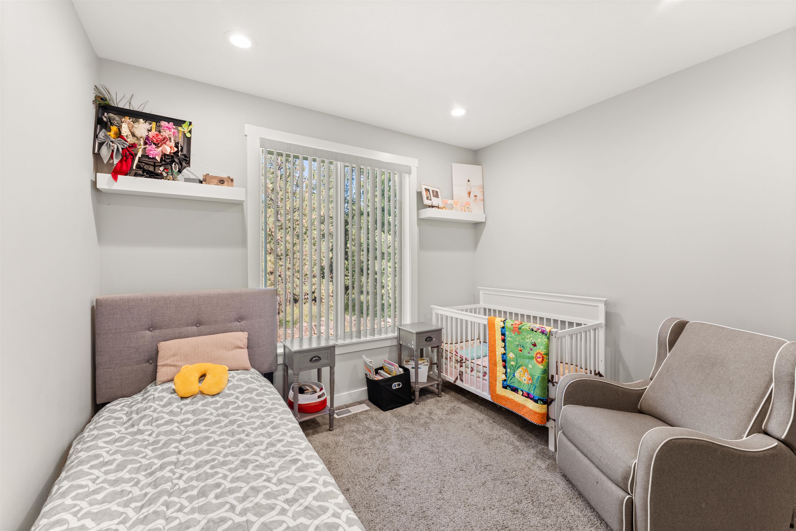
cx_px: 398
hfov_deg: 104.3
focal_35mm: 14
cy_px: 266
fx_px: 310
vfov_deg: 81.2
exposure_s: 1/2
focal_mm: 14
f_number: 8
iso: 200
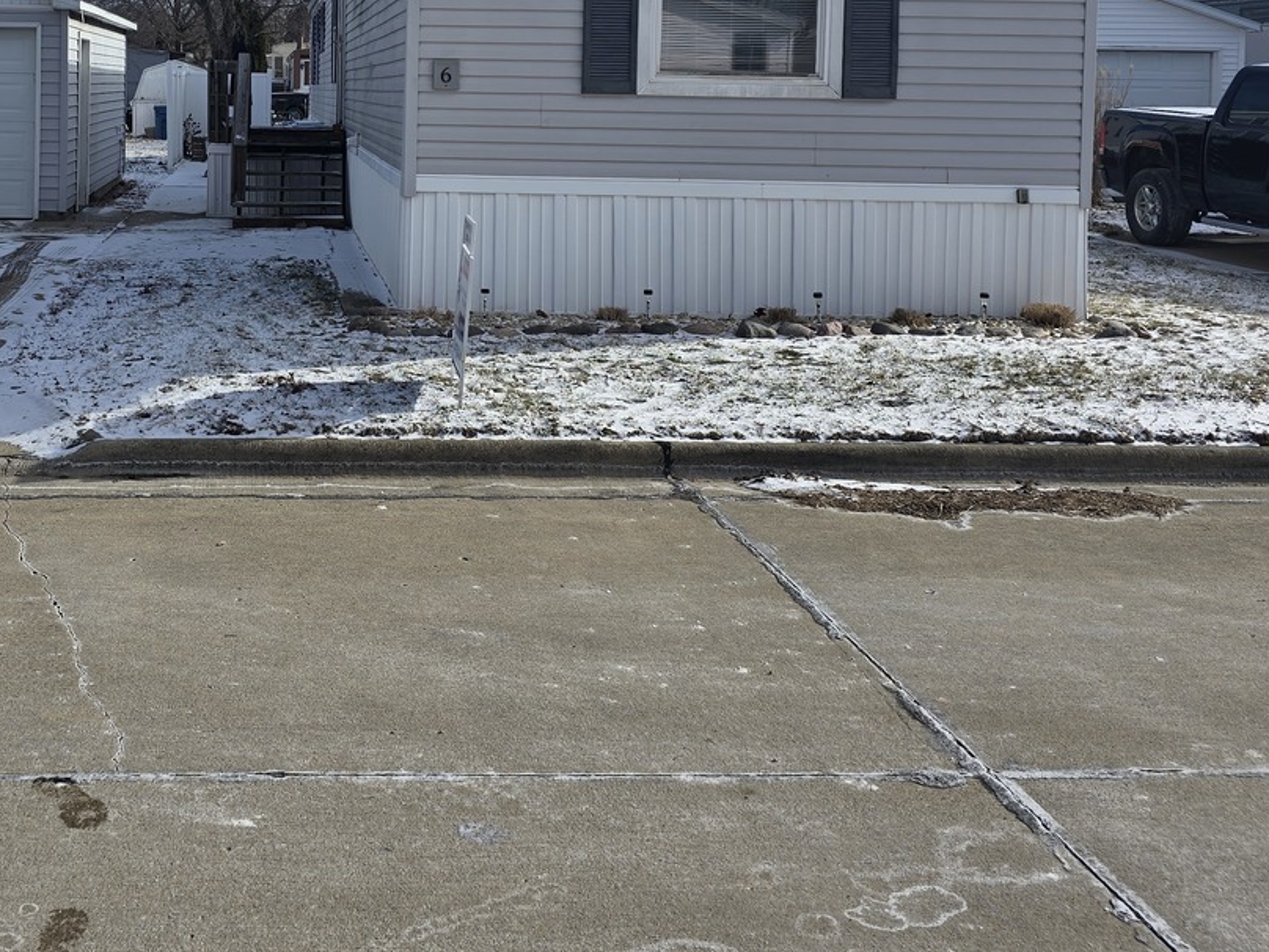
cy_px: 137
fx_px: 1503
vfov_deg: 33.7
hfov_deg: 43.9
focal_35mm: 41
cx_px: 280
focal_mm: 6.3
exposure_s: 1/1286
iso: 12
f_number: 1.7
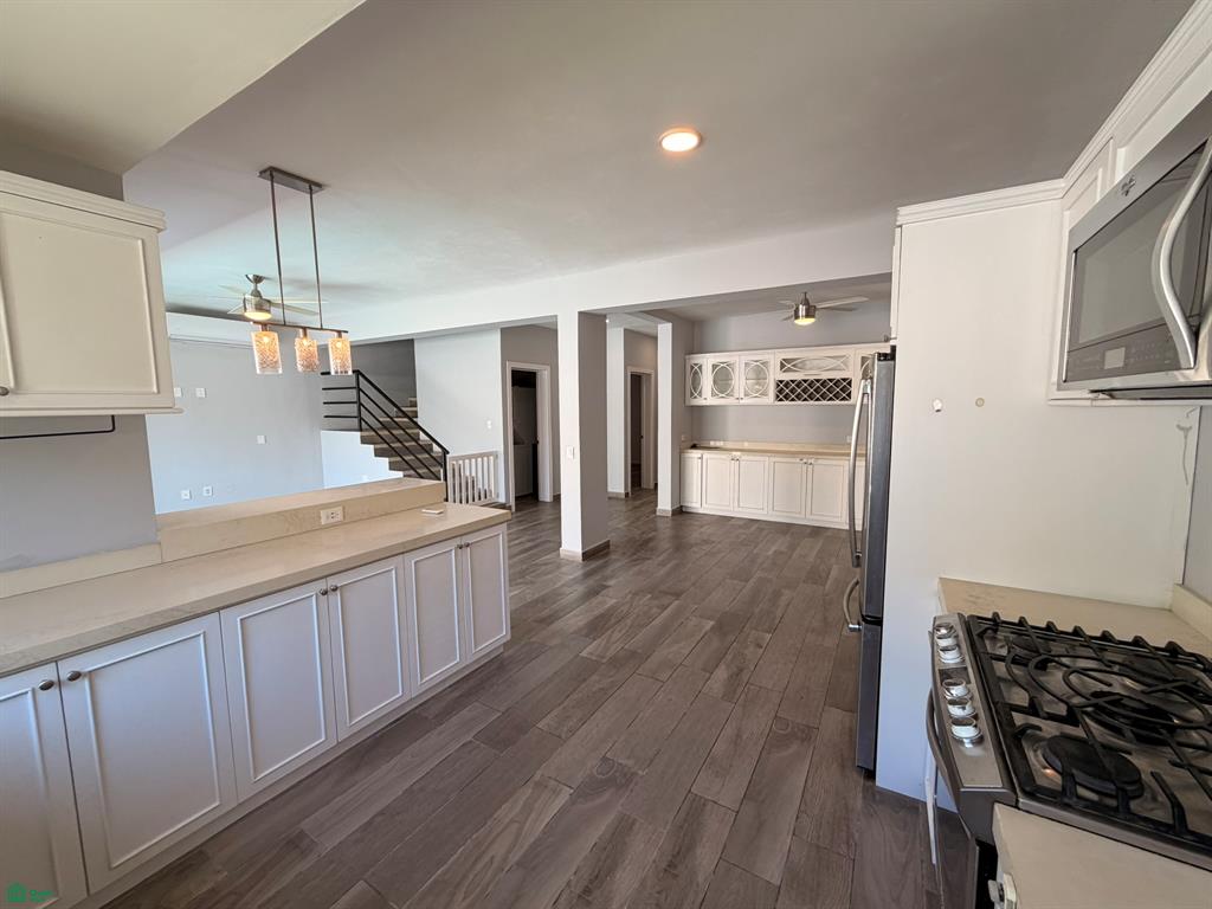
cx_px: 606
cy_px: 454
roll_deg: +1.2
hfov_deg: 102.1
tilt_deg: -5.6
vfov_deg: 85.7
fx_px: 490
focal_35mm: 14
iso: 100
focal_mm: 2.22
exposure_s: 1/120
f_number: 2.2
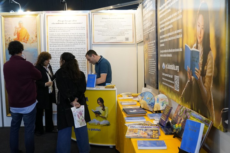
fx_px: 230
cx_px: 115
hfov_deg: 53.1
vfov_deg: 36.9
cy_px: 76
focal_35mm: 36
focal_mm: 24
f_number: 5.6
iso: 2500
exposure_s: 1/80
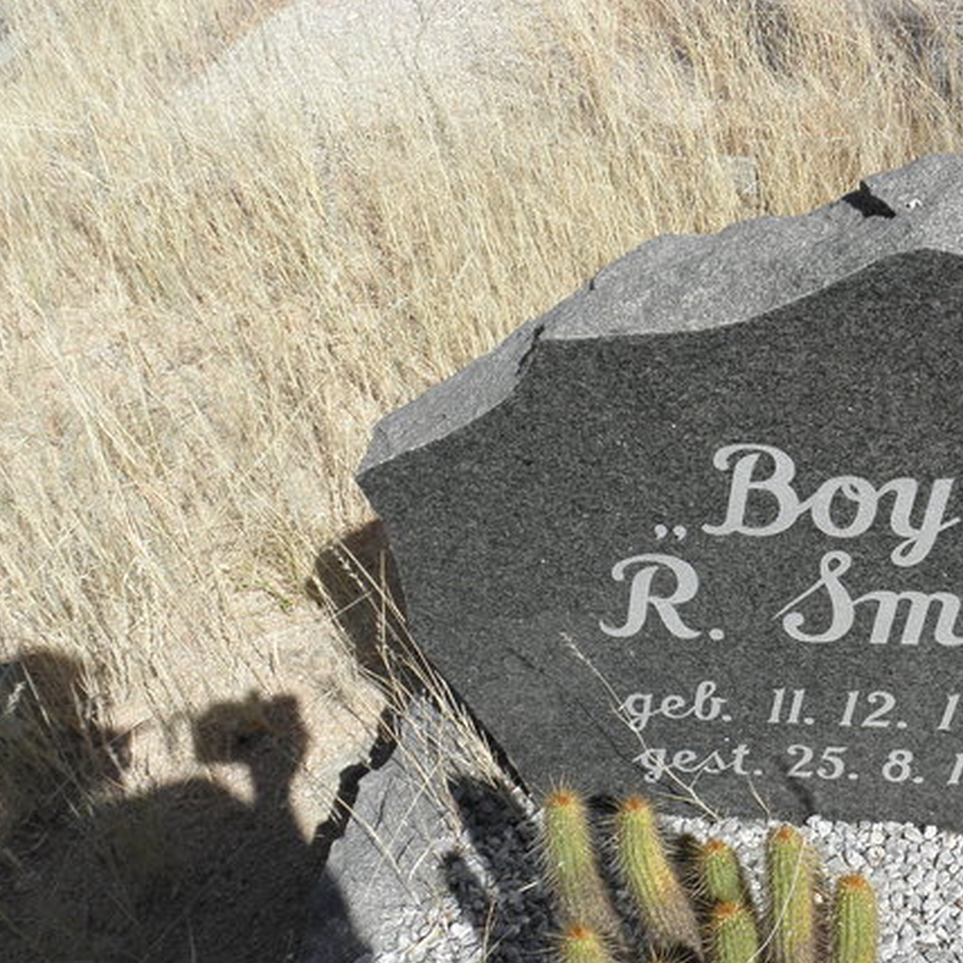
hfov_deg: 38.0
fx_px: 1353
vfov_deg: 39.1
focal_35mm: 43
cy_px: 531
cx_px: 740
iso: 64
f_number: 5.6
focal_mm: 4.6
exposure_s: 1/250
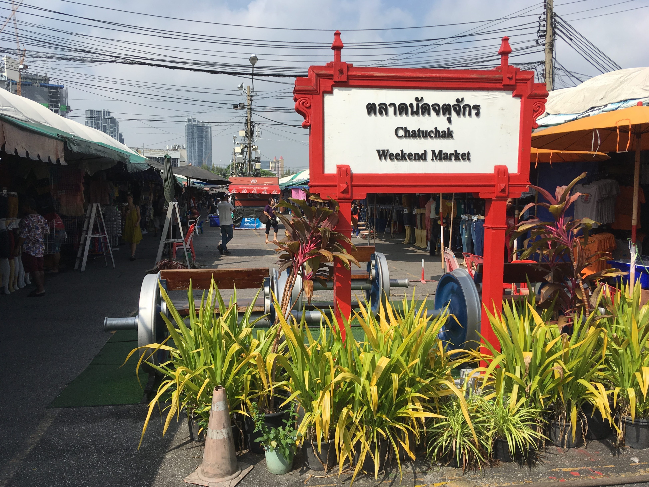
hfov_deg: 61.7
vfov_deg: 48.2
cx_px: 324
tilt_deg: -4.1
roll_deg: -2.4
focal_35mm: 29
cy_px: 244
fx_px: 544
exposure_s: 1/1789
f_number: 2.2
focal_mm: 4.15
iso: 25
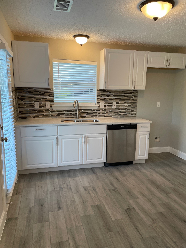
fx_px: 186
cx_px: 93
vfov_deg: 67.3
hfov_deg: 53.1
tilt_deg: -10.8
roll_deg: +0.0
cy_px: 124
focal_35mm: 26
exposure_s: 1/120
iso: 100
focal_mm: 4.2
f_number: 1.6
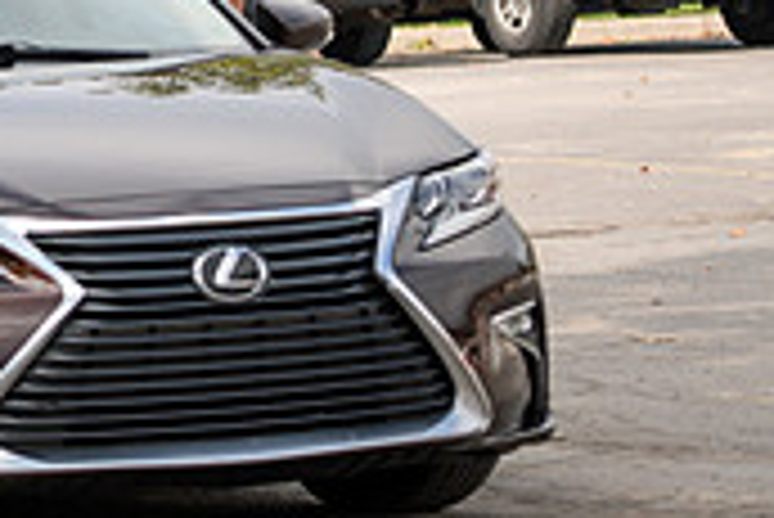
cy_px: -16
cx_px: -360
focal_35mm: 330
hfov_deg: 6.2
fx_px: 7101
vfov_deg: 4.2
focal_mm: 98
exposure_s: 1/800
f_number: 3.2
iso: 125
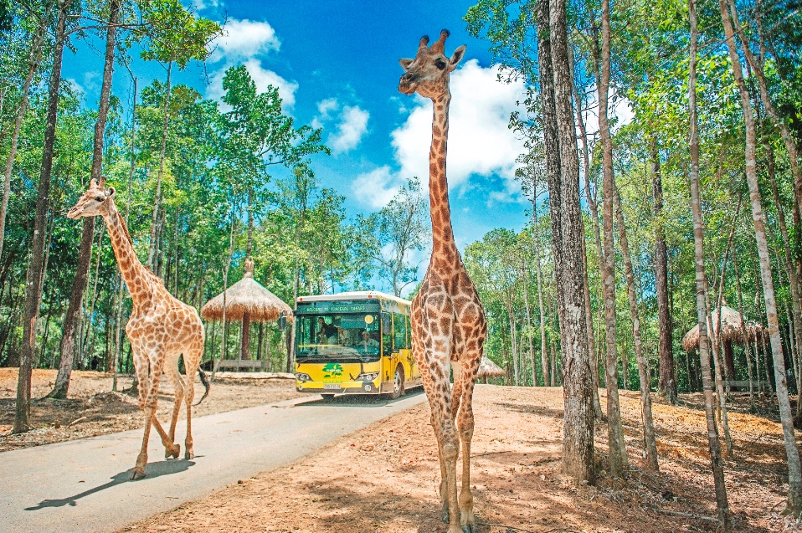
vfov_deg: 53.1
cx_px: 401
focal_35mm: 24
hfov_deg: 73.8
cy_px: 266
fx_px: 534
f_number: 3.5
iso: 640
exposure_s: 1/5000
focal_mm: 24
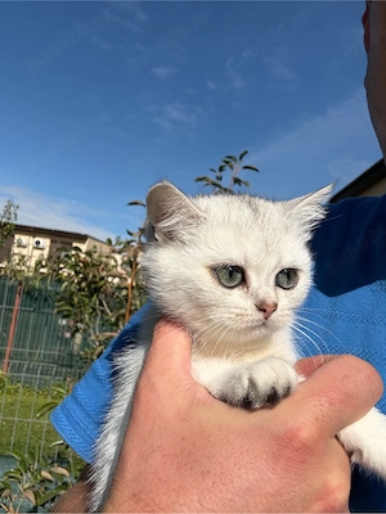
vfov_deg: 60.0
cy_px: 257
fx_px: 446
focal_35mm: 30
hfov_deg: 46.8
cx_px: 193
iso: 32
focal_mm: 2.69
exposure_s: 1/2445
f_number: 1.9
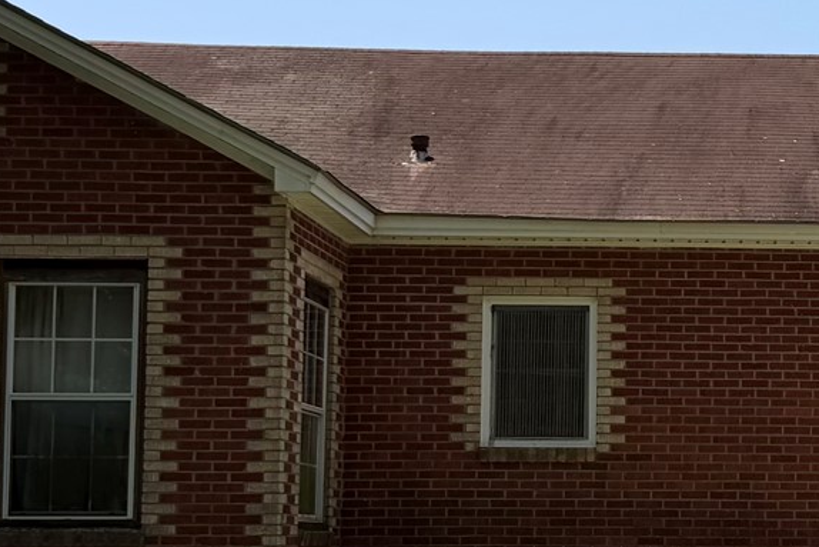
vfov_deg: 15.4
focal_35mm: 89
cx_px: 870
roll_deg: +0.4
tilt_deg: +8.4
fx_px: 2025
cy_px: 248
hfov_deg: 21.8
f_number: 1.78
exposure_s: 1/3759
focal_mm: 6.76
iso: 80
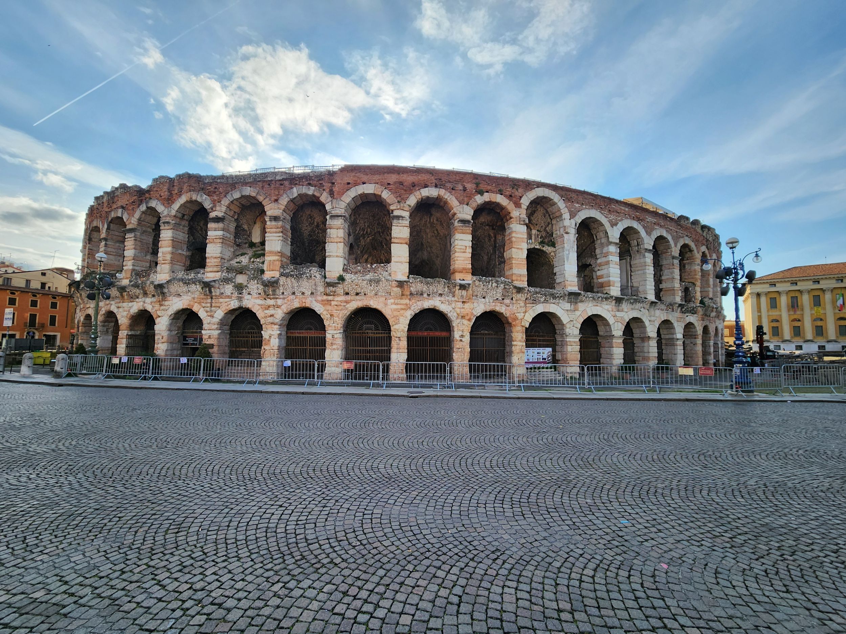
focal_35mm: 13
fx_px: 318
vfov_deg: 89.9
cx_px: 423
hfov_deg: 106.2
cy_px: 317
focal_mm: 2.2
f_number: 2.2
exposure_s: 1/1667
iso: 50
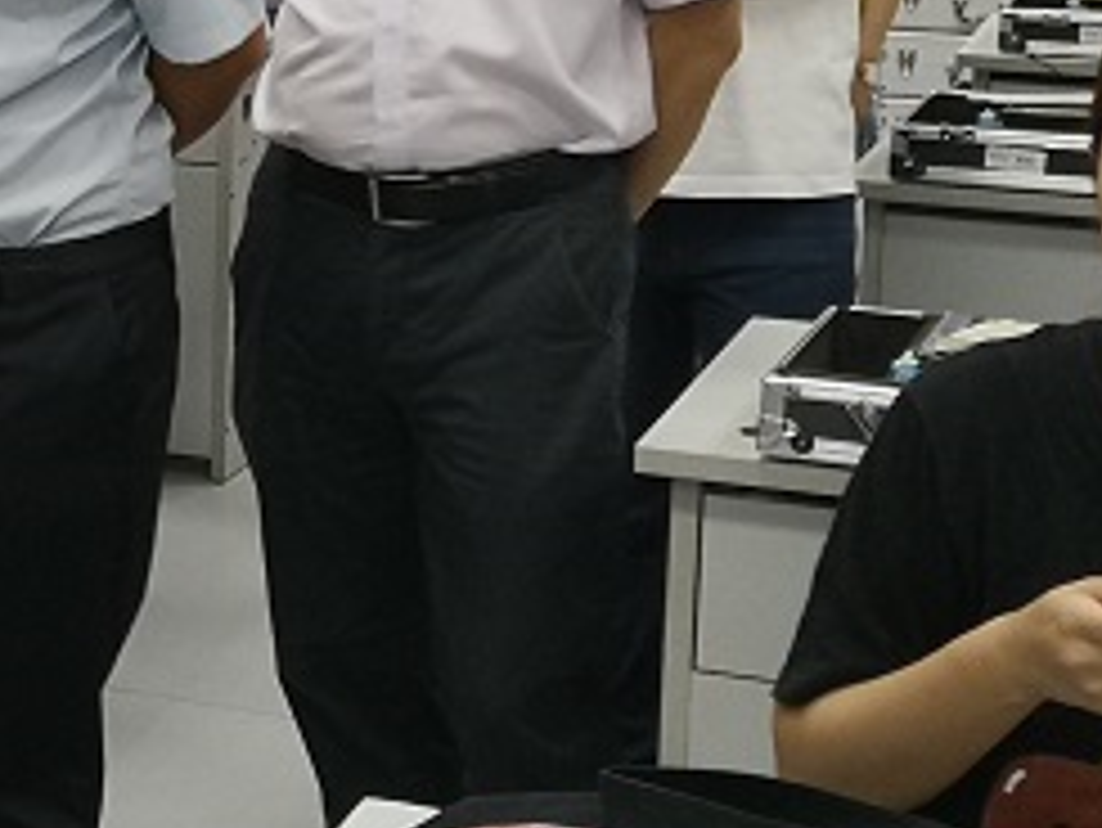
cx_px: -373
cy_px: 40
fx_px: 3121
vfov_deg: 14.9
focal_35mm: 98
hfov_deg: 18.5
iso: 125
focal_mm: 3.95
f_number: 1.8
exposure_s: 1/50
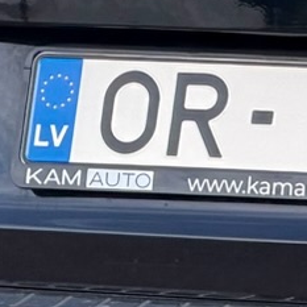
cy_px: -80
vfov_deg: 2.3
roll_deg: +0.6
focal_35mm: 776
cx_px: 793
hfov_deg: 2.2
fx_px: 7786
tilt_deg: -5.0
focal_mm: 16.89
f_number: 2.8
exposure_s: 1/121
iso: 100
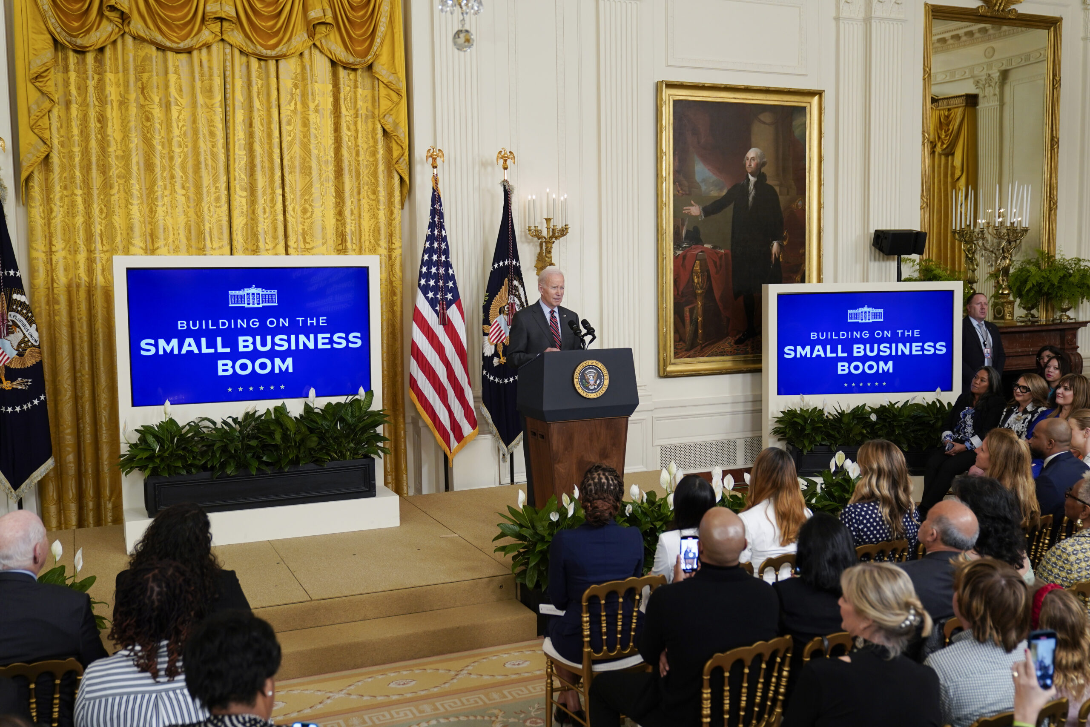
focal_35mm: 34
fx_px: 1029
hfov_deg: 55.8
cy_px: 364
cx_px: 545
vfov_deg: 38.9
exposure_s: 1/125
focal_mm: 34
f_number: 2.8
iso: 640
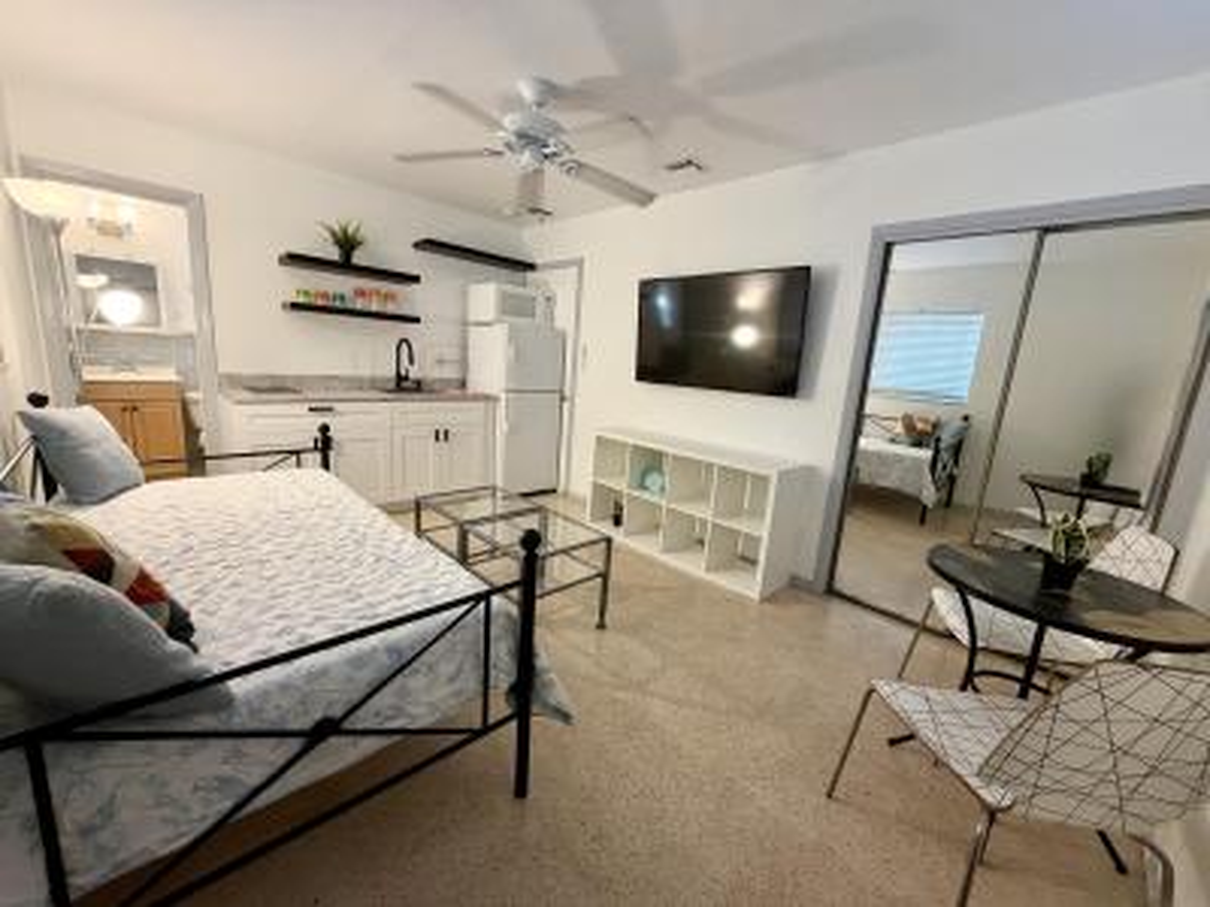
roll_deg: -4.0
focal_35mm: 14
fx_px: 489
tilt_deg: -10.2
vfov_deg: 85.7
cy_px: 454
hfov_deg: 102.1
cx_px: 605
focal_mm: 2.22
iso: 400
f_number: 2.2
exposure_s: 1/60
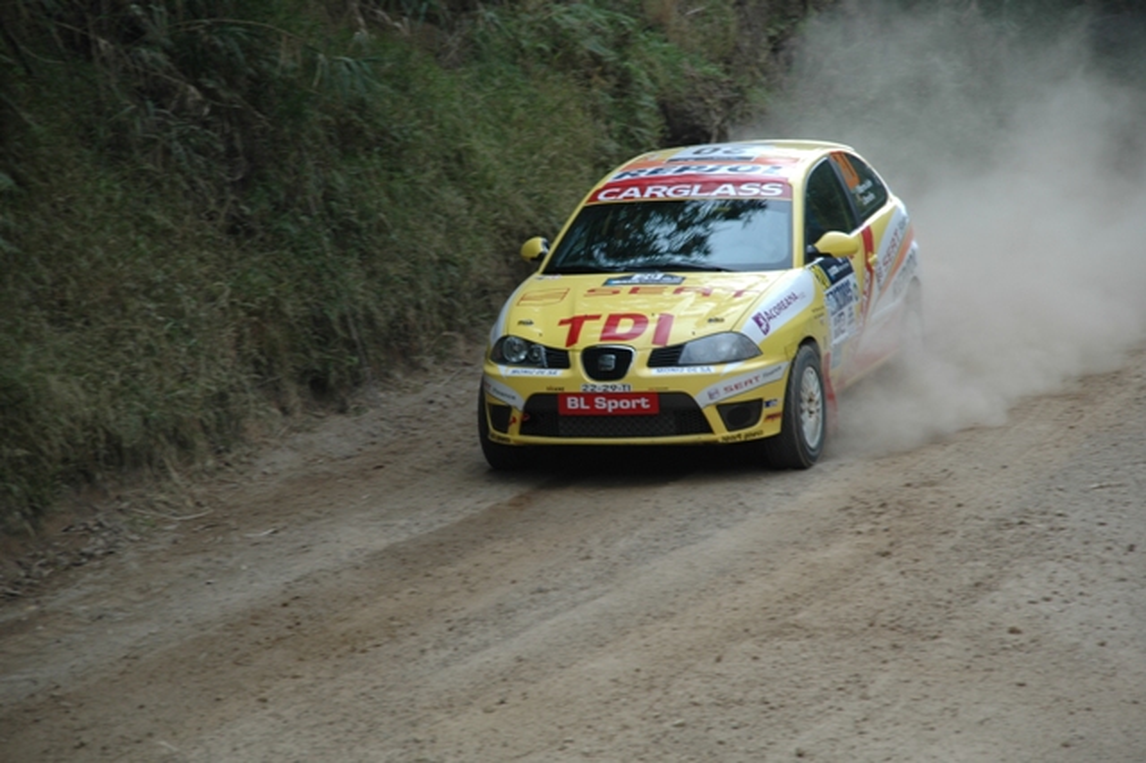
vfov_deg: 7.9
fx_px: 5536
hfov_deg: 11.8
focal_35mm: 174
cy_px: 382
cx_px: 573
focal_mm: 116
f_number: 6
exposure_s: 1/250
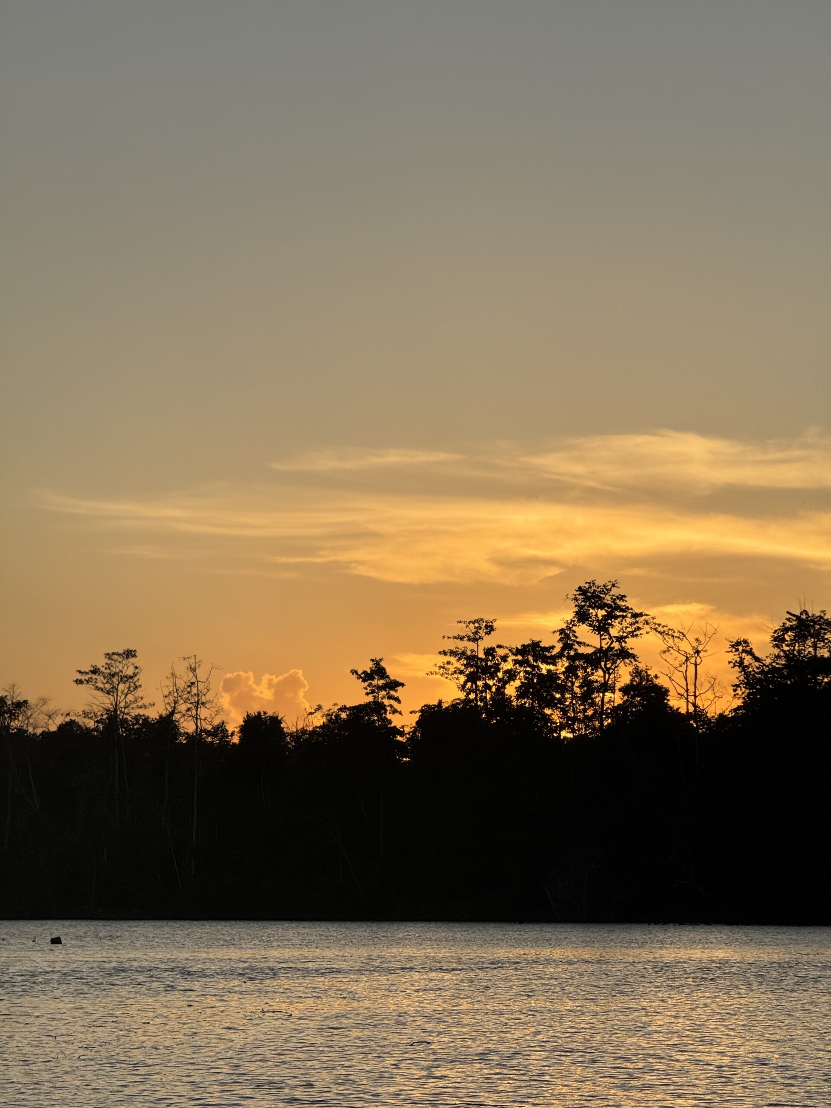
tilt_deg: +5.1
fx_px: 3841
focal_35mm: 120
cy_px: 554
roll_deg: +0.1
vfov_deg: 16.4
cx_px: 416
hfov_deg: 12.3
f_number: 2.8
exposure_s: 1/1650
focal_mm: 15.66
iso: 50
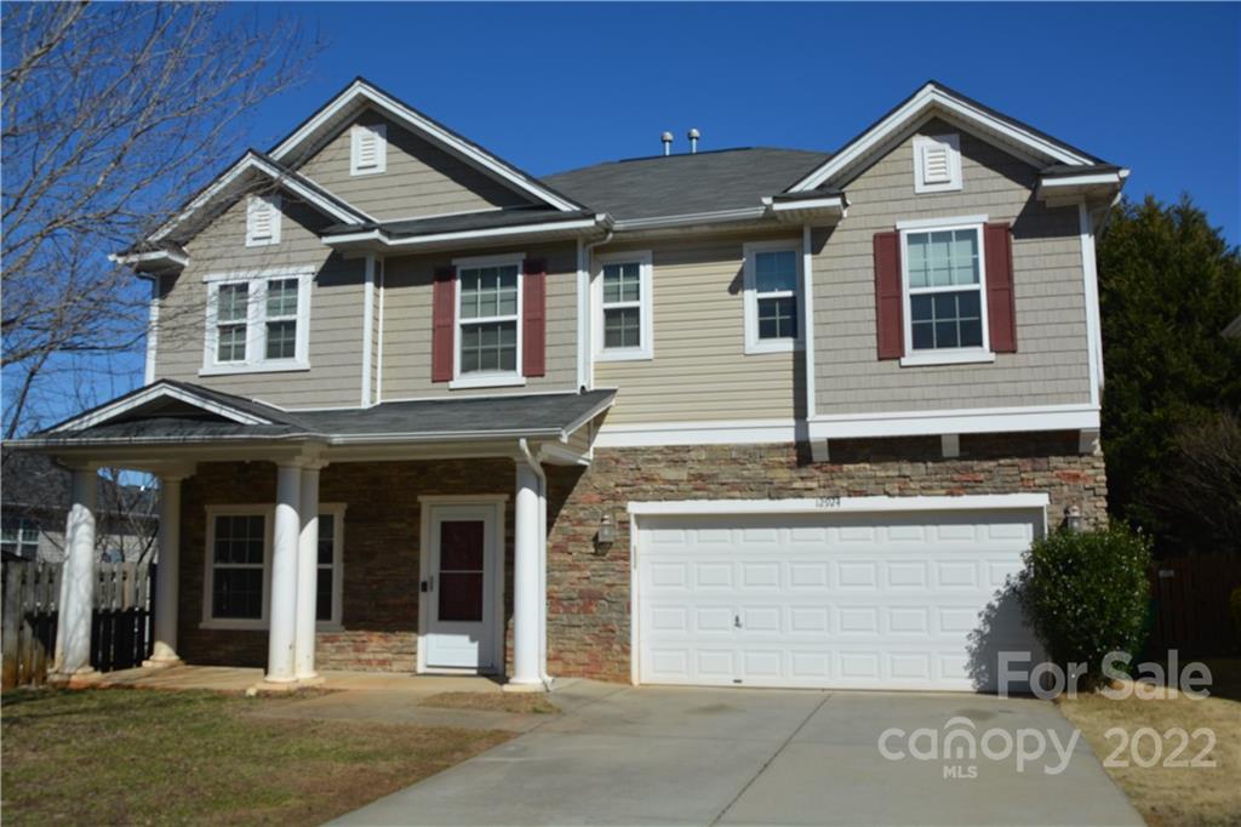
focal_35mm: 33
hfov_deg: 57.2
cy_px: 414
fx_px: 1137
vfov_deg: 39.9
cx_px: 620
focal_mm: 22
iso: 100
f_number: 9
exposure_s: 1/320
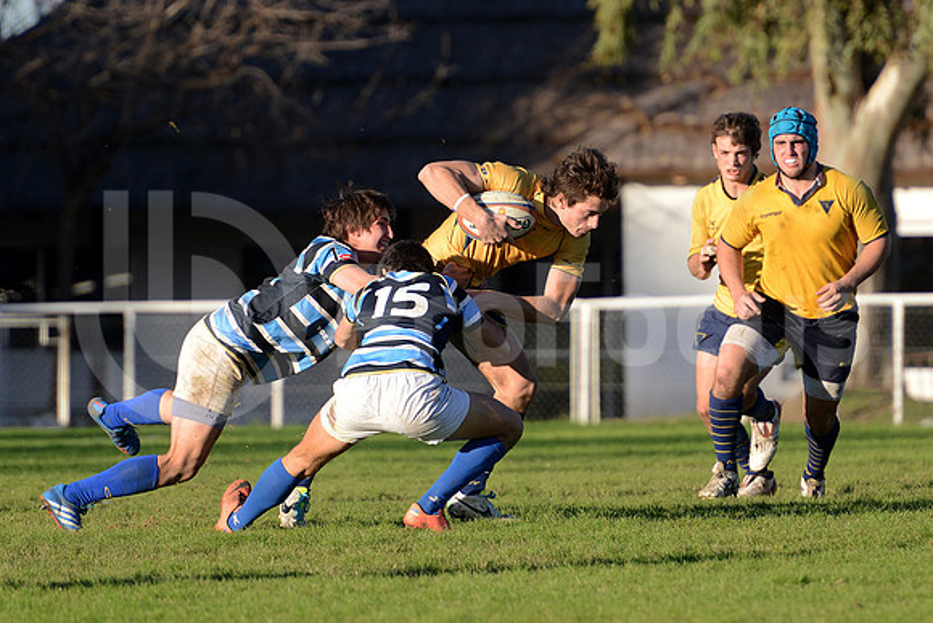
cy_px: 312
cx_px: 466
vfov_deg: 5.1
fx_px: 6999
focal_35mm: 270
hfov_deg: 7.6
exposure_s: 1/1250
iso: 500
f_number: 4
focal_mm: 270
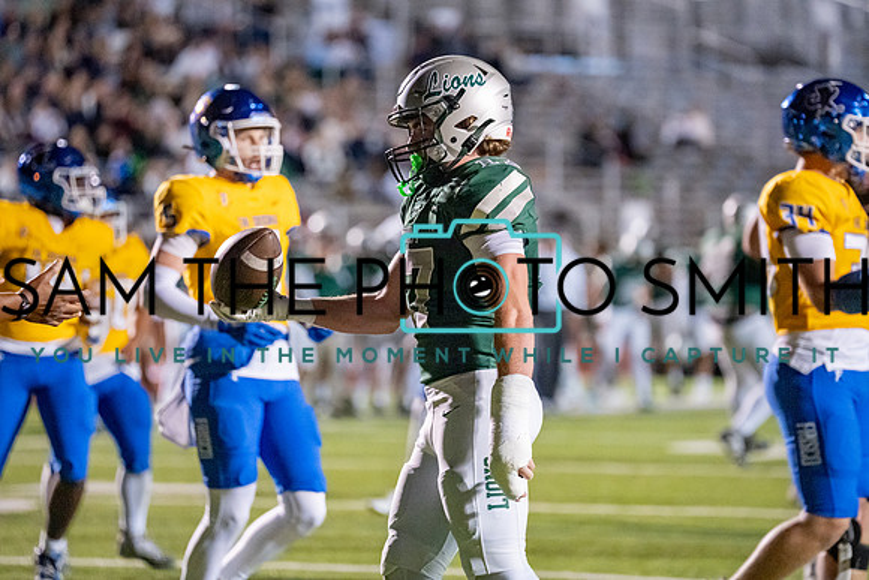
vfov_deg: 7.1
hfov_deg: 10.6
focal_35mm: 194
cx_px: 453
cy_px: 268
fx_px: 4684
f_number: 2.8
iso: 10000
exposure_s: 1/1000
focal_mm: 164
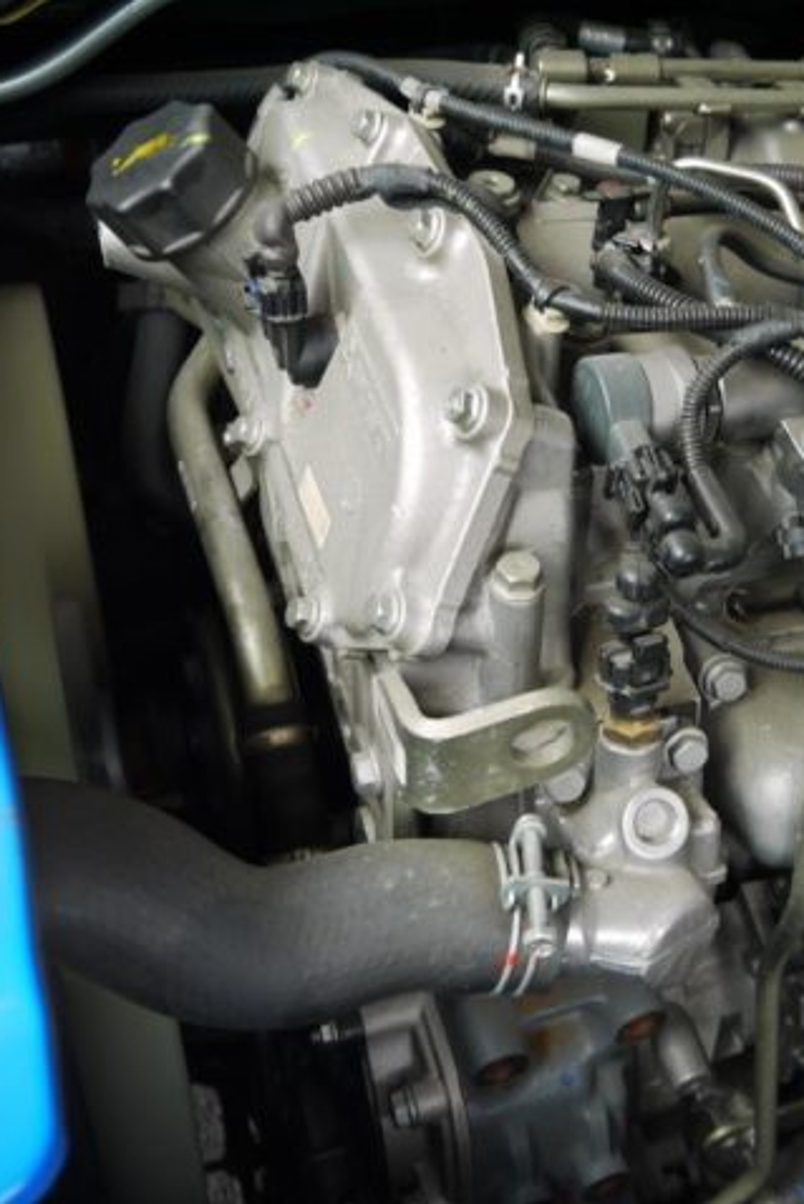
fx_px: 1305
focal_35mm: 39
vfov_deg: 49.5
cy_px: 602
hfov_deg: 32.2
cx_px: 751
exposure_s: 1/60
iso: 160
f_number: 3.5
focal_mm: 14
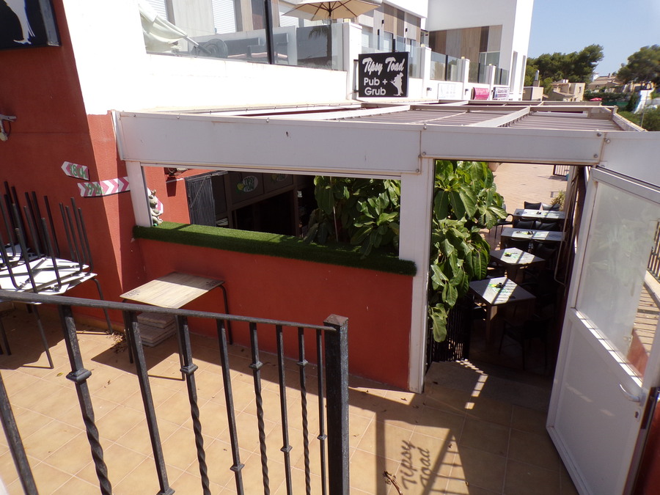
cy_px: 248
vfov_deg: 56.8
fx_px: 458
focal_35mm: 24
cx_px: 330
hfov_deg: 71.6
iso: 80
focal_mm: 4.3
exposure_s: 1/400
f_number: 5.8
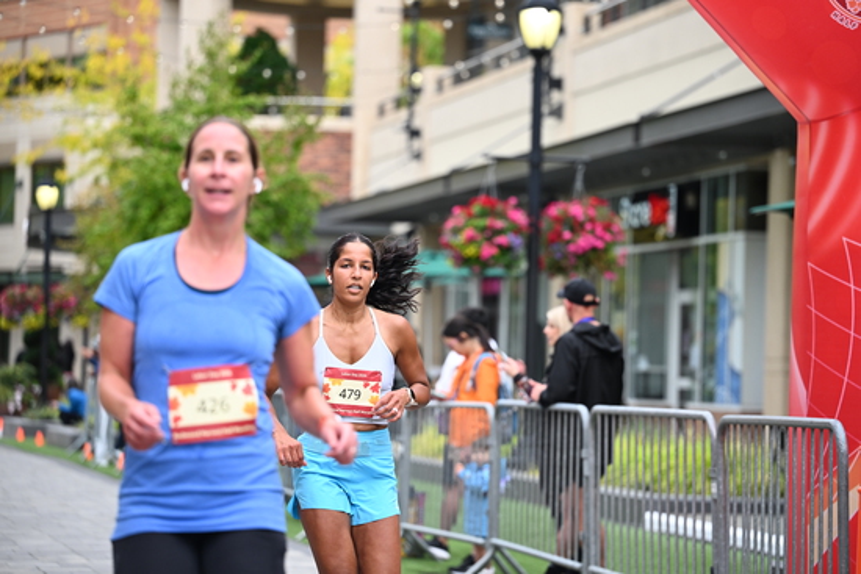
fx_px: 2751
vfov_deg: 11.9
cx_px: 430
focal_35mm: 115
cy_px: 287
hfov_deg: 17.8
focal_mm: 115
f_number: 2.8
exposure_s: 1/1600
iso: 640
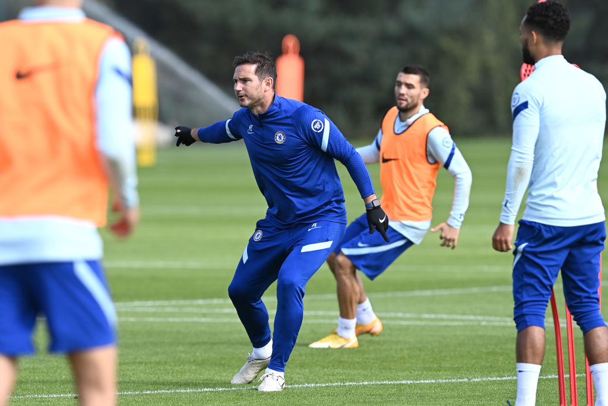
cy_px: 203
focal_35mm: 400
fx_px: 6756
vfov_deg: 3.4
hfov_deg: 5.2
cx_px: 304
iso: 500
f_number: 4.5
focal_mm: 400
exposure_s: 1/2000
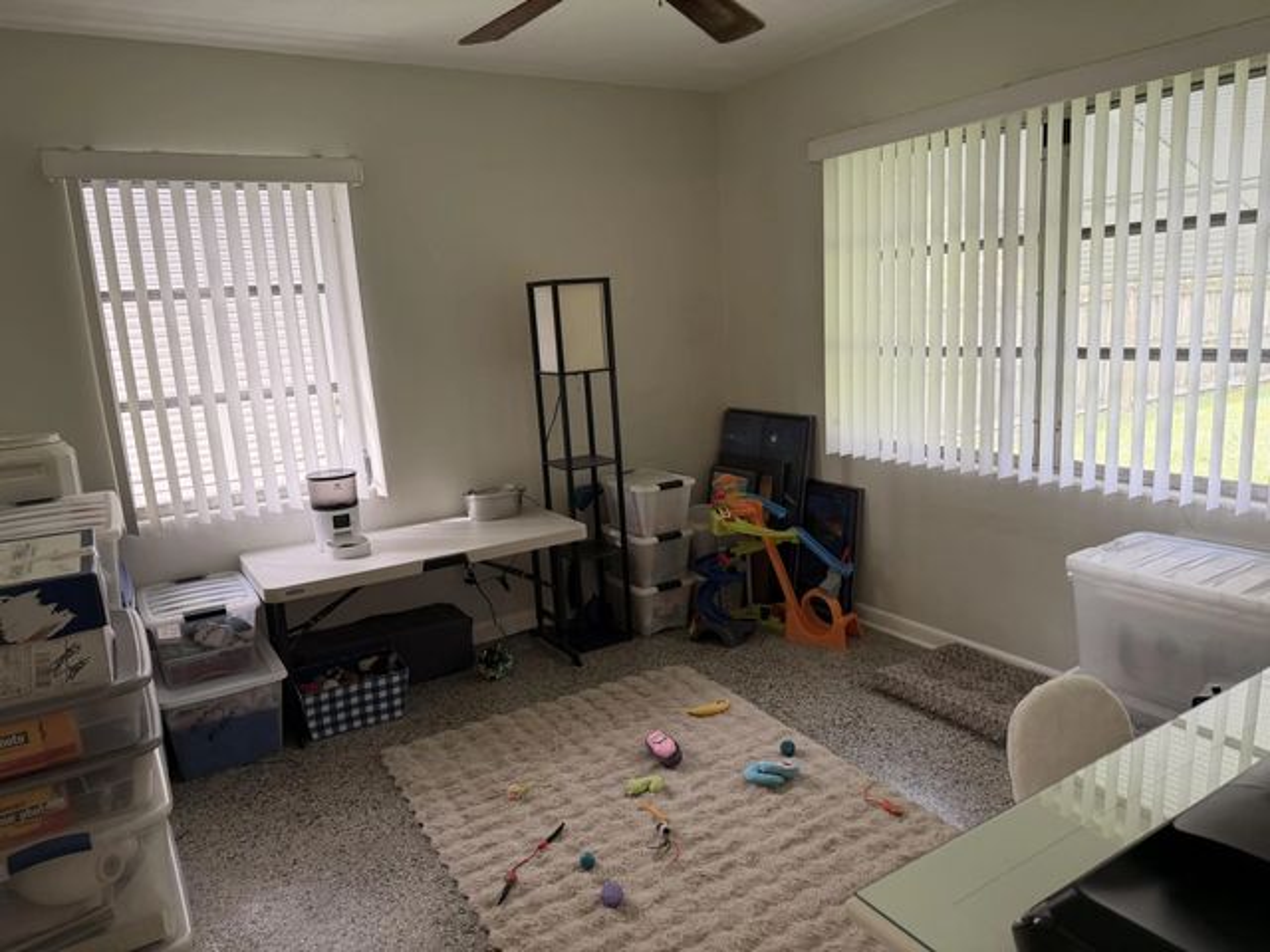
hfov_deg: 71.6
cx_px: 635
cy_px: 476
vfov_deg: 56.8
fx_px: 881
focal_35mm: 24
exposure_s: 1/120
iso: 125
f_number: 1.78
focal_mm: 6.76
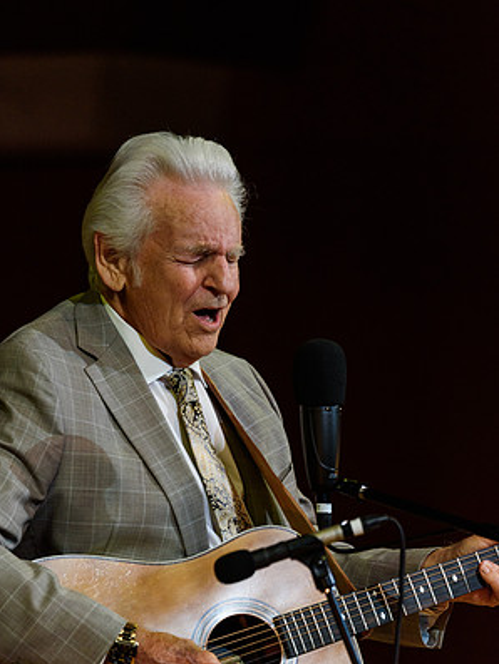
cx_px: 250
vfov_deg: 4.3
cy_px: 361
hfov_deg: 3.2
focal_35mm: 458
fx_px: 8798
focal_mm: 420
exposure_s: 1/640
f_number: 6
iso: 2500
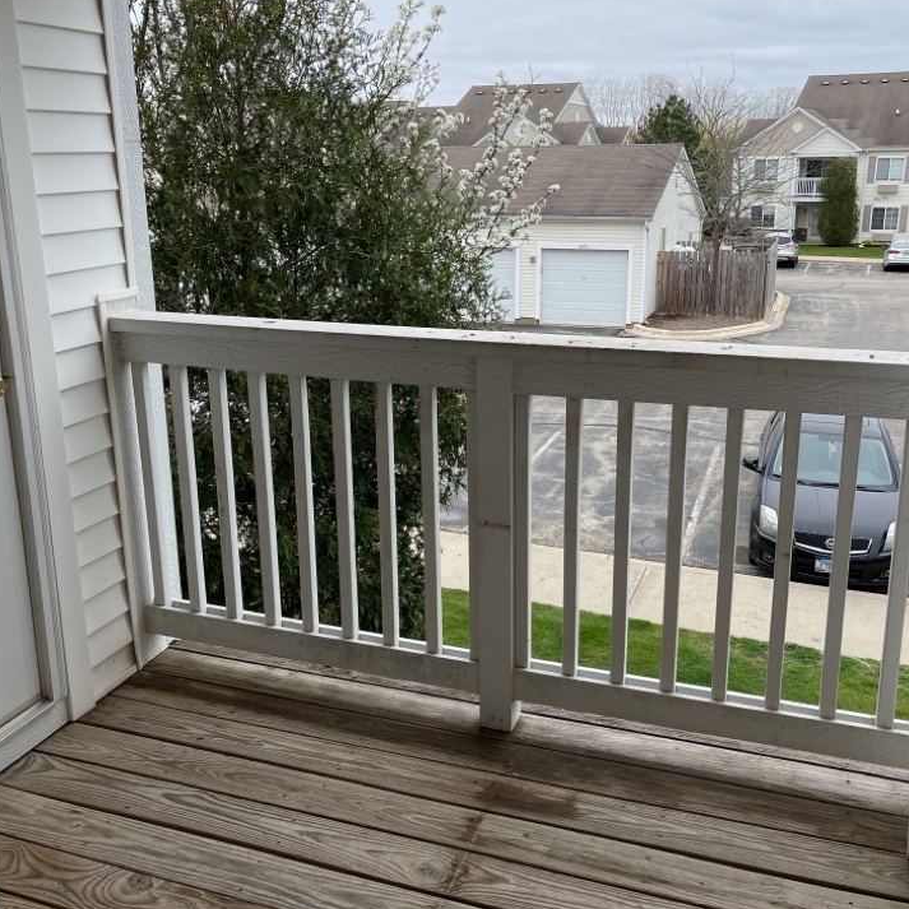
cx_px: 462
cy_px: 413
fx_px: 980
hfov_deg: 49.7
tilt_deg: -15.1
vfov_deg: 49.7
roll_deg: +0.5
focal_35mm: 33
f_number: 1.6
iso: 50
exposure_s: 1/1597
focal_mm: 5.1
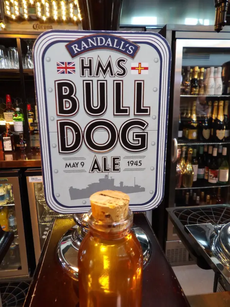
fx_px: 213
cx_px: 115
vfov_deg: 71.6
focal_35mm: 24
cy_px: 154
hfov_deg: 56.8
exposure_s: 1/17
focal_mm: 4.3
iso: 428
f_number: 3.2
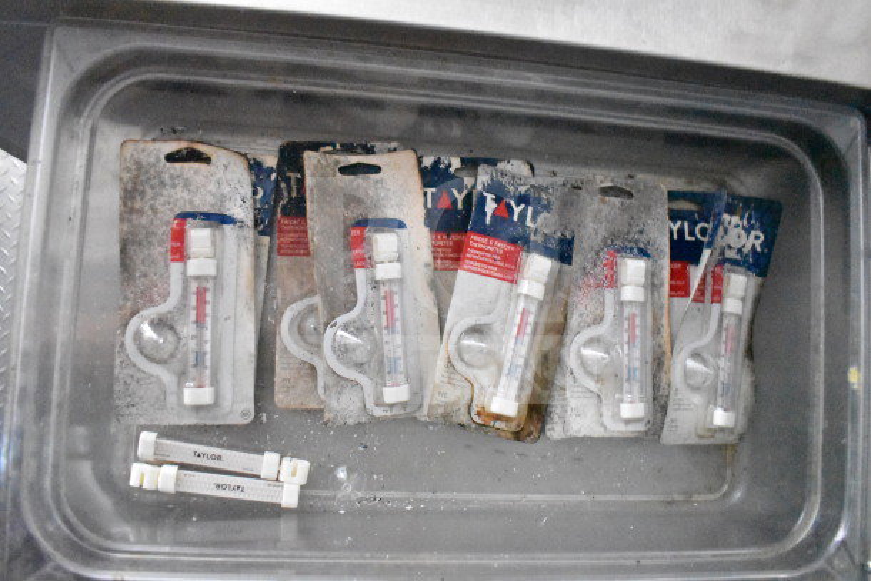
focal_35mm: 27
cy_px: 290
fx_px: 653
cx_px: 436
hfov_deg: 67.4
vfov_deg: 48.0
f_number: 3.5
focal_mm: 18
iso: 25600
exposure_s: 1/15
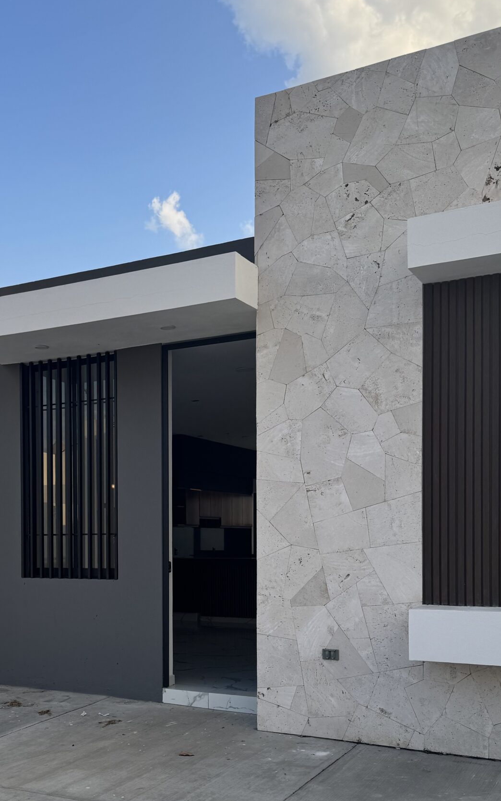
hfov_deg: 32.3
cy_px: 546
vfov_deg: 49.3
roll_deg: -0.1
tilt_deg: +0.3
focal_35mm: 39
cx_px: 146
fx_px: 852
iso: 80
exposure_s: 1/1597
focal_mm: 6.76
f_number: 1.78
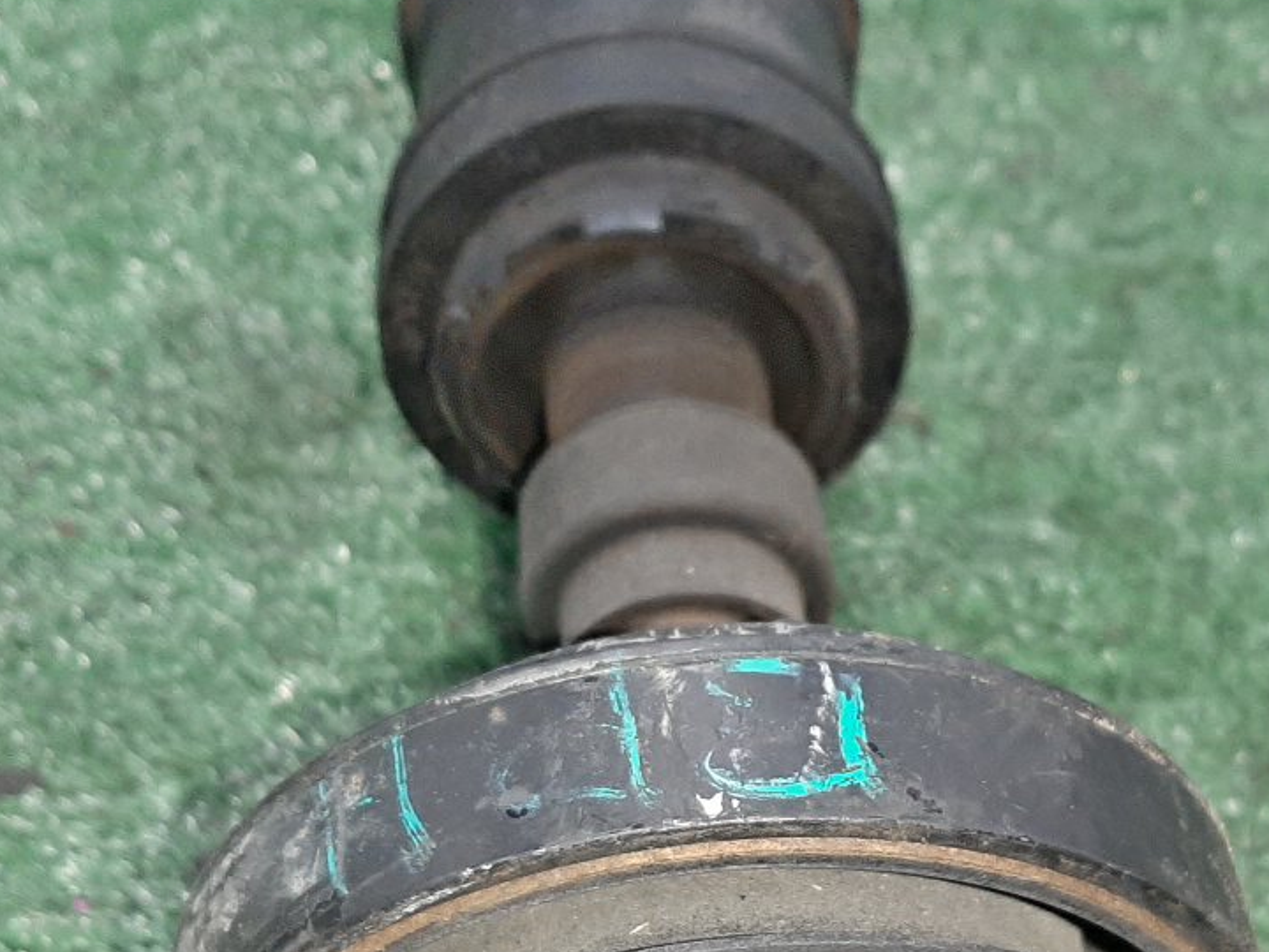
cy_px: 841
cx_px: 807
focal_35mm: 52
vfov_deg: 27.1
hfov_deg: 36.6
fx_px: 1906
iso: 243
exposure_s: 1/50
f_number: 1.7
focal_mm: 3.93
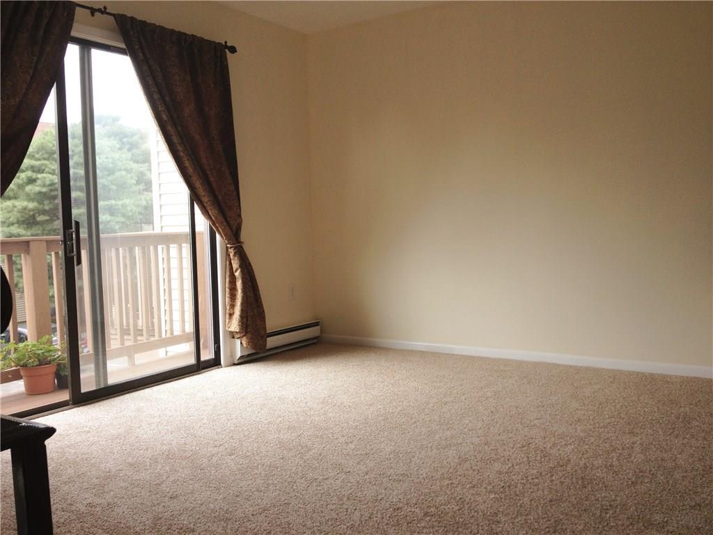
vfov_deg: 40.7
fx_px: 721
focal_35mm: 35
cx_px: 356
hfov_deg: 52.6
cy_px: 268
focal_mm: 4.28
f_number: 2.4
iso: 50
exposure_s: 1/176
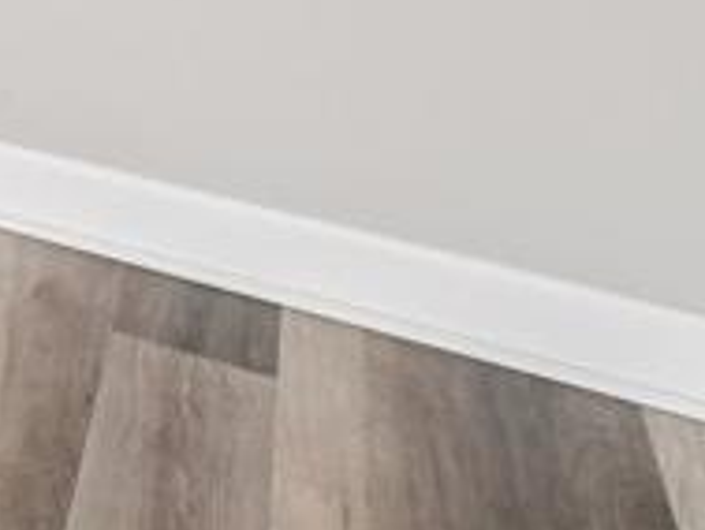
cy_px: -608
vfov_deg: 14.7
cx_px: -933
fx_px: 1590
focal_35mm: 78
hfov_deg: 15.5
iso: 400
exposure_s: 1/10
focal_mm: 10
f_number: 8
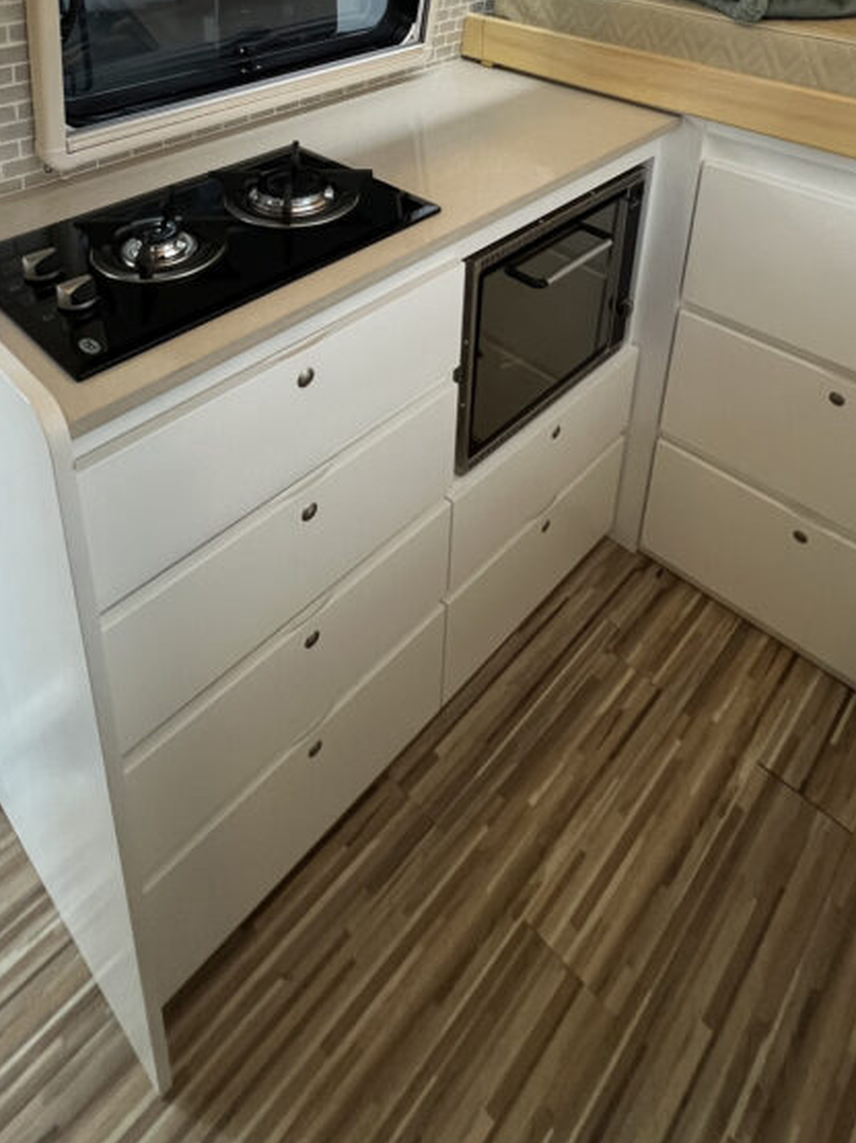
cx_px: 389
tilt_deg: -21.7
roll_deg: -0.6
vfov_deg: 61.7
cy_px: 140
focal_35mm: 24
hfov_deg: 56.7
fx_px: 792
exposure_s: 1/61
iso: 250
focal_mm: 1.57
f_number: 1.8
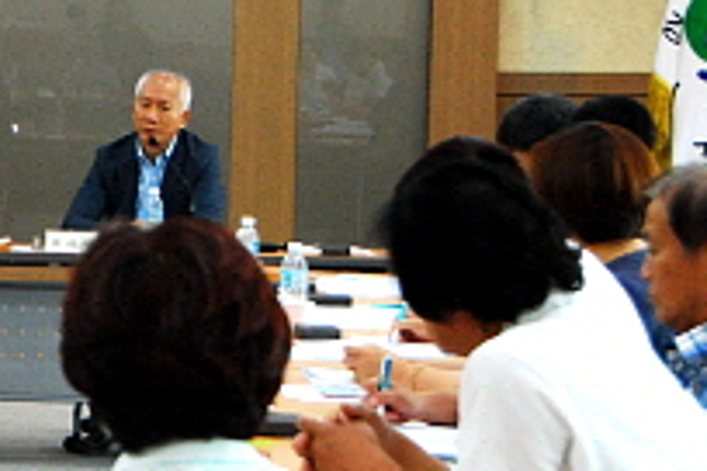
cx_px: -94
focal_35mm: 162
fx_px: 3181
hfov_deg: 12.4
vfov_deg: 8.5
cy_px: 189
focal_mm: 44
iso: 1250
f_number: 5.6
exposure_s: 1/50
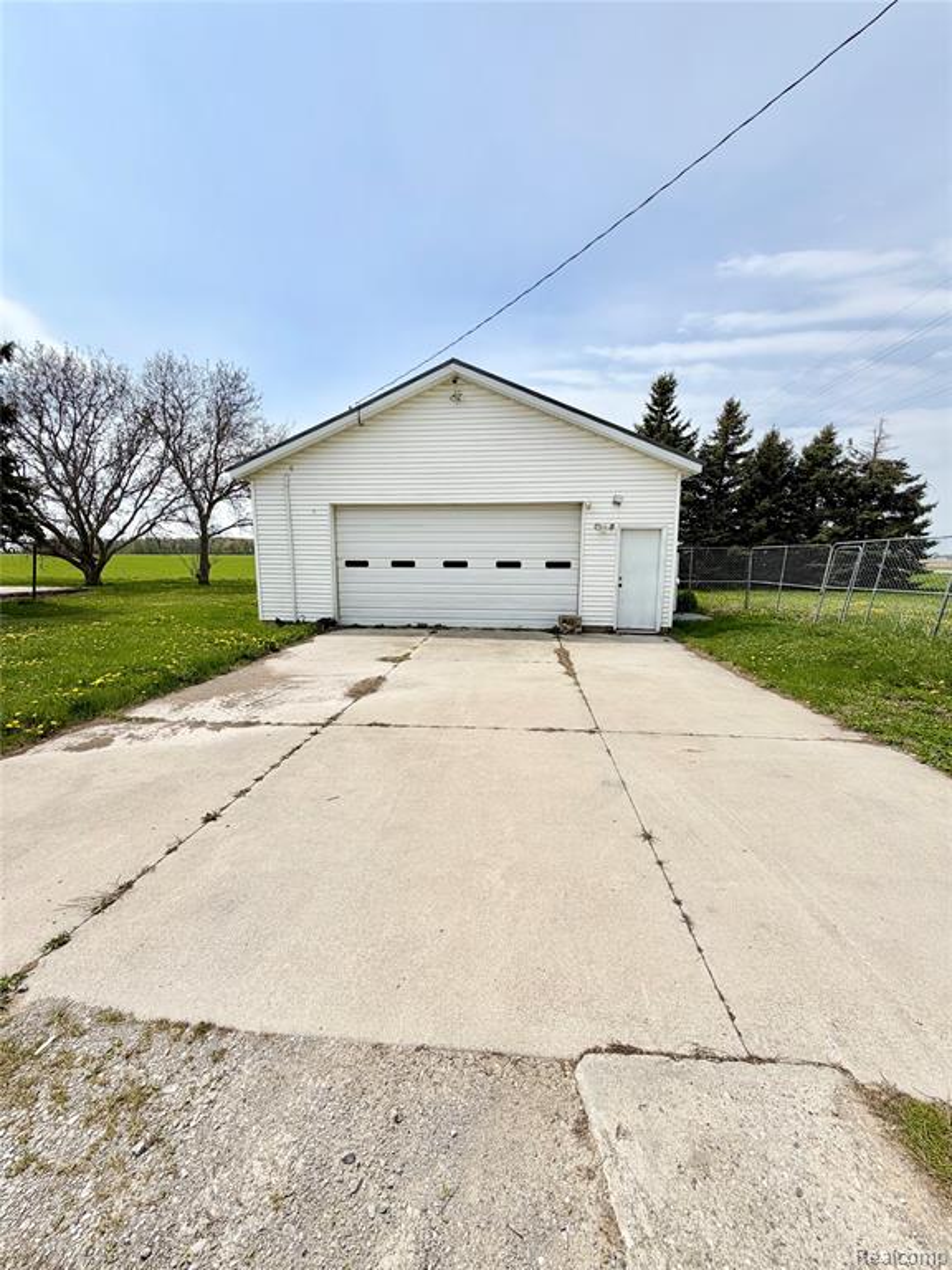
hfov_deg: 85.7
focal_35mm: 14
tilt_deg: -8.6
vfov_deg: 102.1
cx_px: 476
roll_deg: -0.5
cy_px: 635
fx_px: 513
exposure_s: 1/1795
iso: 20
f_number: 2.2
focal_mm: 2.22
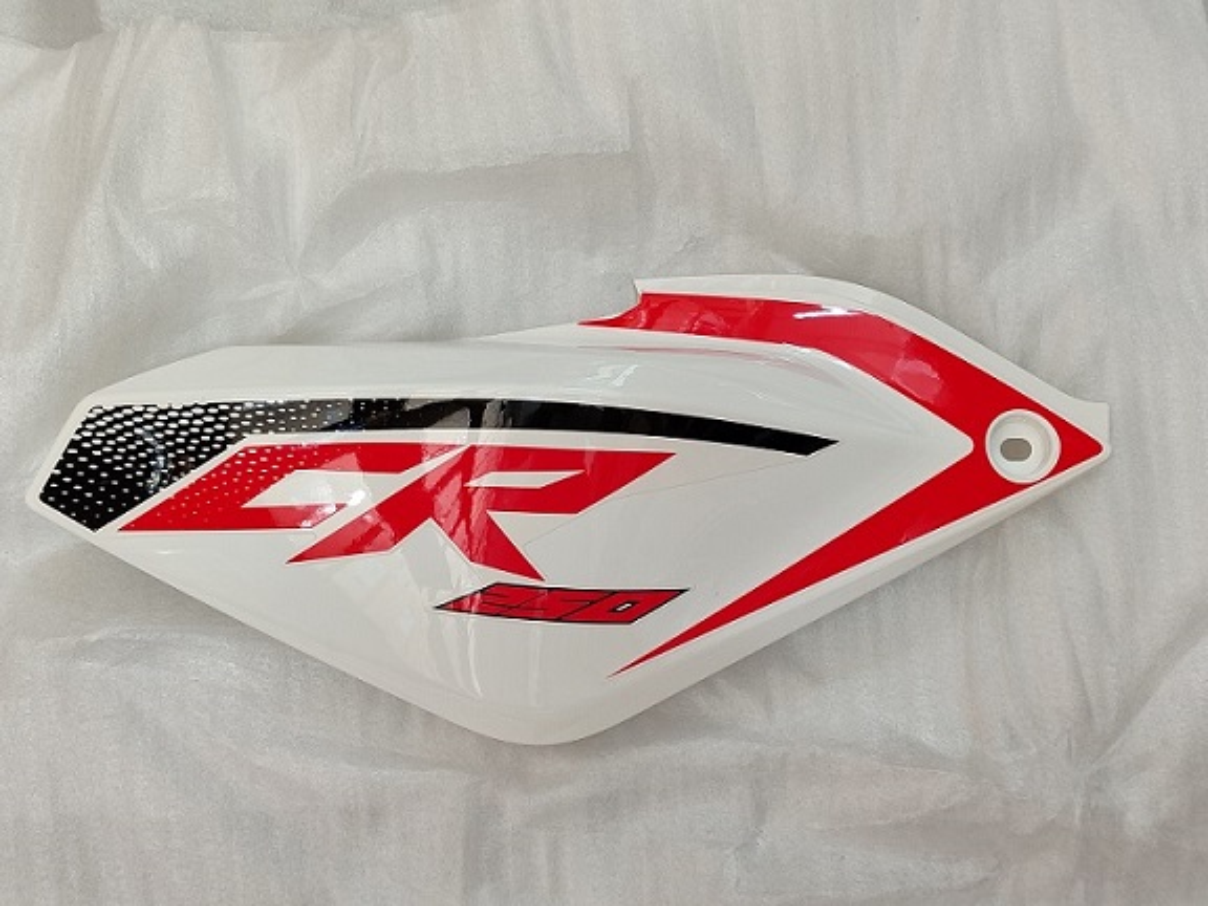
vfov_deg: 54.9
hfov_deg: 69.4
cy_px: 453
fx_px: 872
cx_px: 604
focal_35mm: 25
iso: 446
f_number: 1.89
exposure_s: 1/50
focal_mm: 5.95
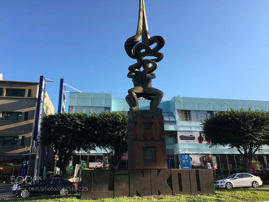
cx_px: 134
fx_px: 225
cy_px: 101
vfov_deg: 48.2
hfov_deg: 61.7
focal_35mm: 29
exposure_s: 1/646
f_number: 2.2
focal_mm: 4.15
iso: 25
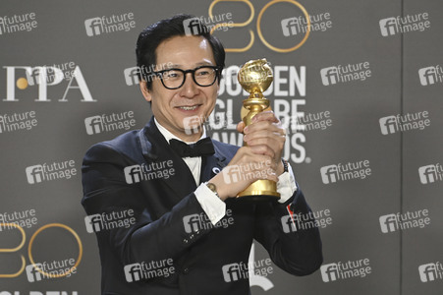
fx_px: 2275
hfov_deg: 11.1
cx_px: 222
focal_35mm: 185
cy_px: 148
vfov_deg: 7.4
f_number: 7.1
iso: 5000
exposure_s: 1/320
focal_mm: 185
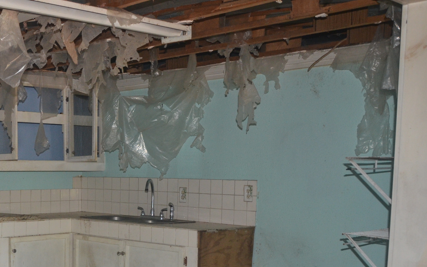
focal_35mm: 50
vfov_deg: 25.1
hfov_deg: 37.9
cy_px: 235
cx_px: 52
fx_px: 582
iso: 800
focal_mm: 18
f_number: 5
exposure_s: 1/60
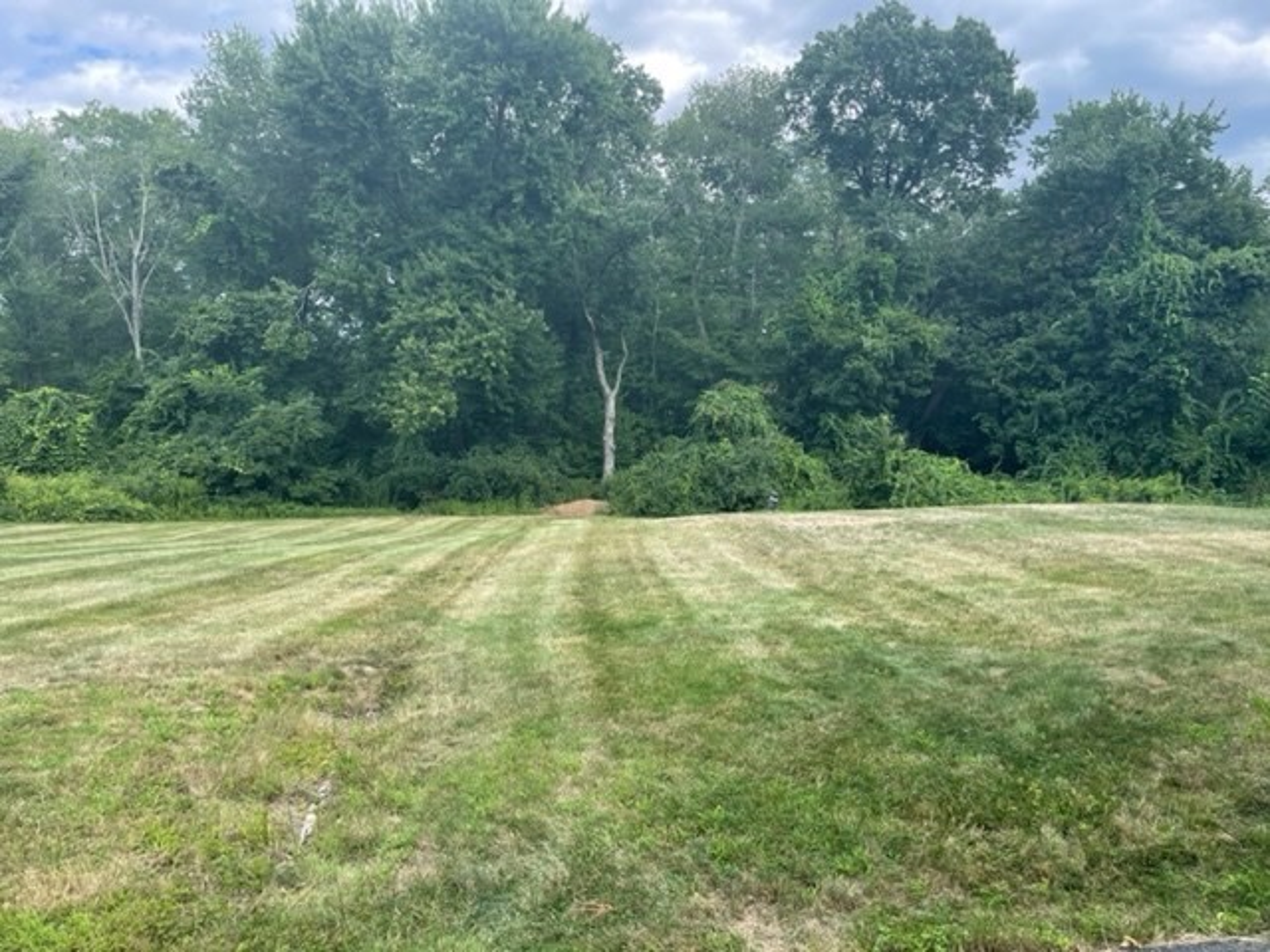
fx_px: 954
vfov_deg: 53.1
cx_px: 635
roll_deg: -0.3
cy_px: 476
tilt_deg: -2.5
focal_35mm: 26
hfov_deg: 67.3
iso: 32
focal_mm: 4.2
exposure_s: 1/690
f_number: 1.6
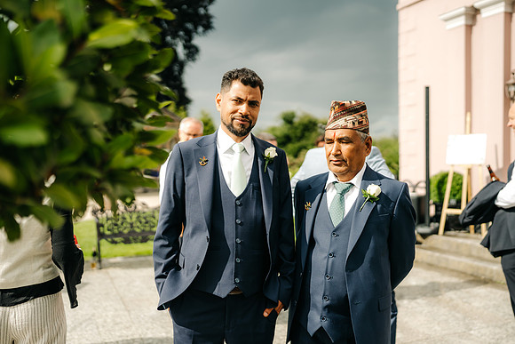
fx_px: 501
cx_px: 258
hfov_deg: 54.4
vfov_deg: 37.9
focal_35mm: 35
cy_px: 172
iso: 100
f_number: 1.4
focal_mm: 35
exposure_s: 1/6400
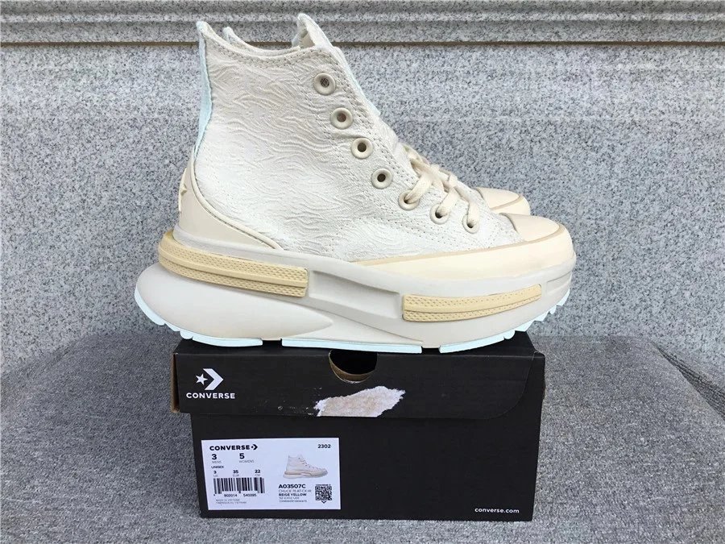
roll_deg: +0.5
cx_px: 362
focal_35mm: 31
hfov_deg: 58.4
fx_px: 649
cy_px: 272
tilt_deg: -16.5
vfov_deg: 45.4
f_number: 2.4
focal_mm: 3.3
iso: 25
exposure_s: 1/411
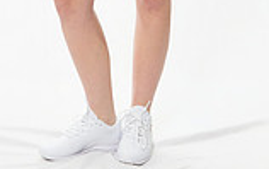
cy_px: -198
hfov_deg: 12.5
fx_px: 1230
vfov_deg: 7.5
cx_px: 78
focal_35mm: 168
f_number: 7.1
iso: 800
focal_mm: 57.9
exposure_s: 1/125
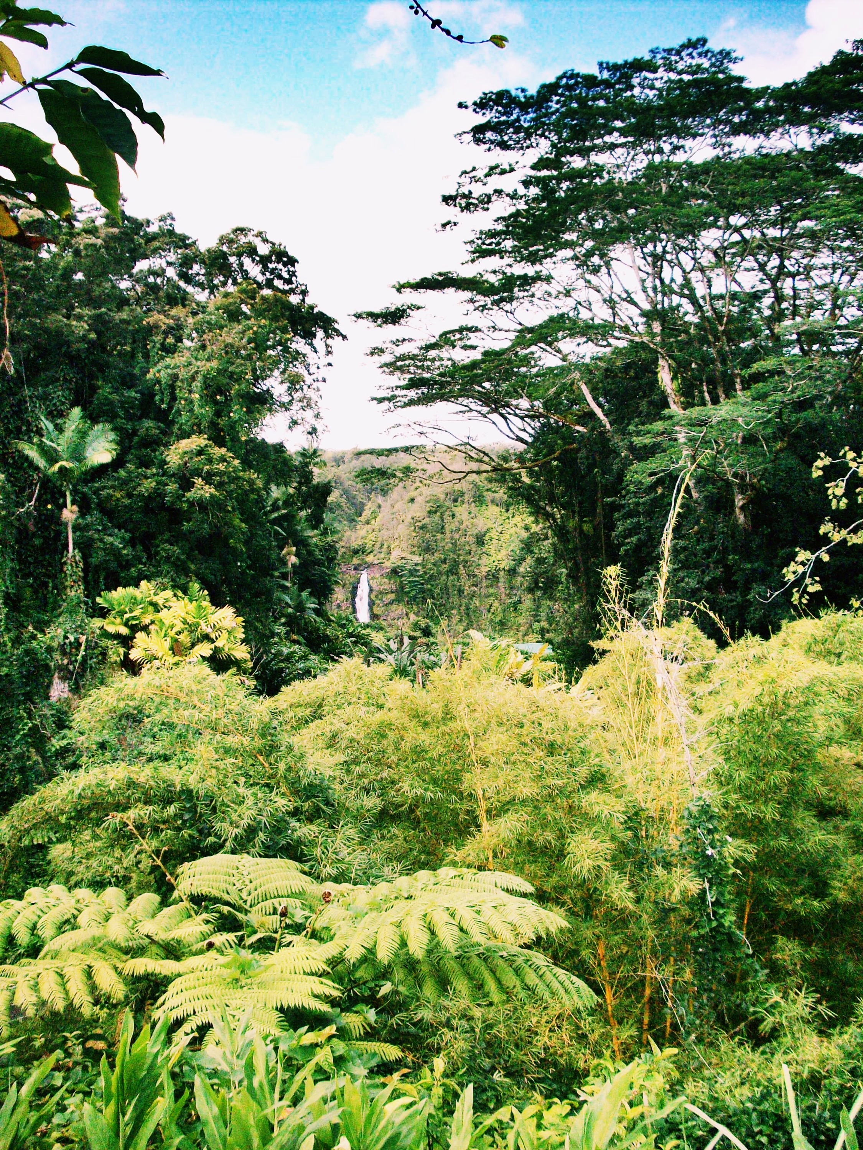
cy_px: 575
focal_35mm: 37
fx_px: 1230
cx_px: 432
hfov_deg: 38.7
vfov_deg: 50.1
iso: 200
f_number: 2.8
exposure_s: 1/829
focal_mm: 6.2
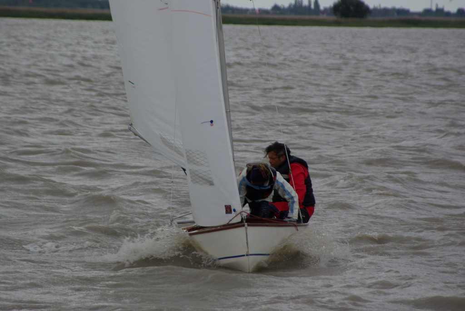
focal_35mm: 315
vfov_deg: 4.4
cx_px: 232
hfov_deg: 6.5
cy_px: 156
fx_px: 4073
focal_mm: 210
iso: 100
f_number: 6.7
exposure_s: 1/350
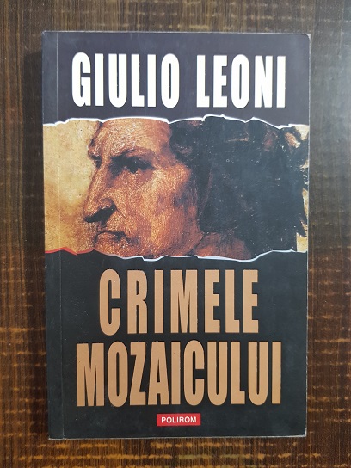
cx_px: 176
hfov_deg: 53.1
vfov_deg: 67.3
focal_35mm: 26
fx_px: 352
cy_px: 234
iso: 200
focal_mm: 4.3
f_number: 1.7
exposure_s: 1/18
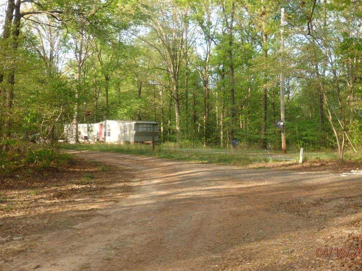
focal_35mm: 41
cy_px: 134
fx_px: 429
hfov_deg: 45.7
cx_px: 198
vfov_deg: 35.1
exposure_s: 1/125
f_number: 3.6
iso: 100
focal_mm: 6.6
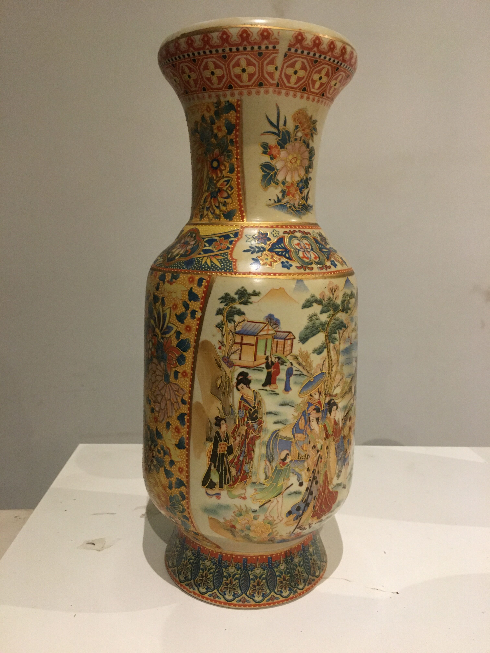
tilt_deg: -9.9
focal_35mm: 29
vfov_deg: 61.7
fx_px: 547
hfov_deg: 48.2
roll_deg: -2.5
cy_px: 326
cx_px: 245
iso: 200
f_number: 2.2
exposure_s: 1/17
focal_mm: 4.15
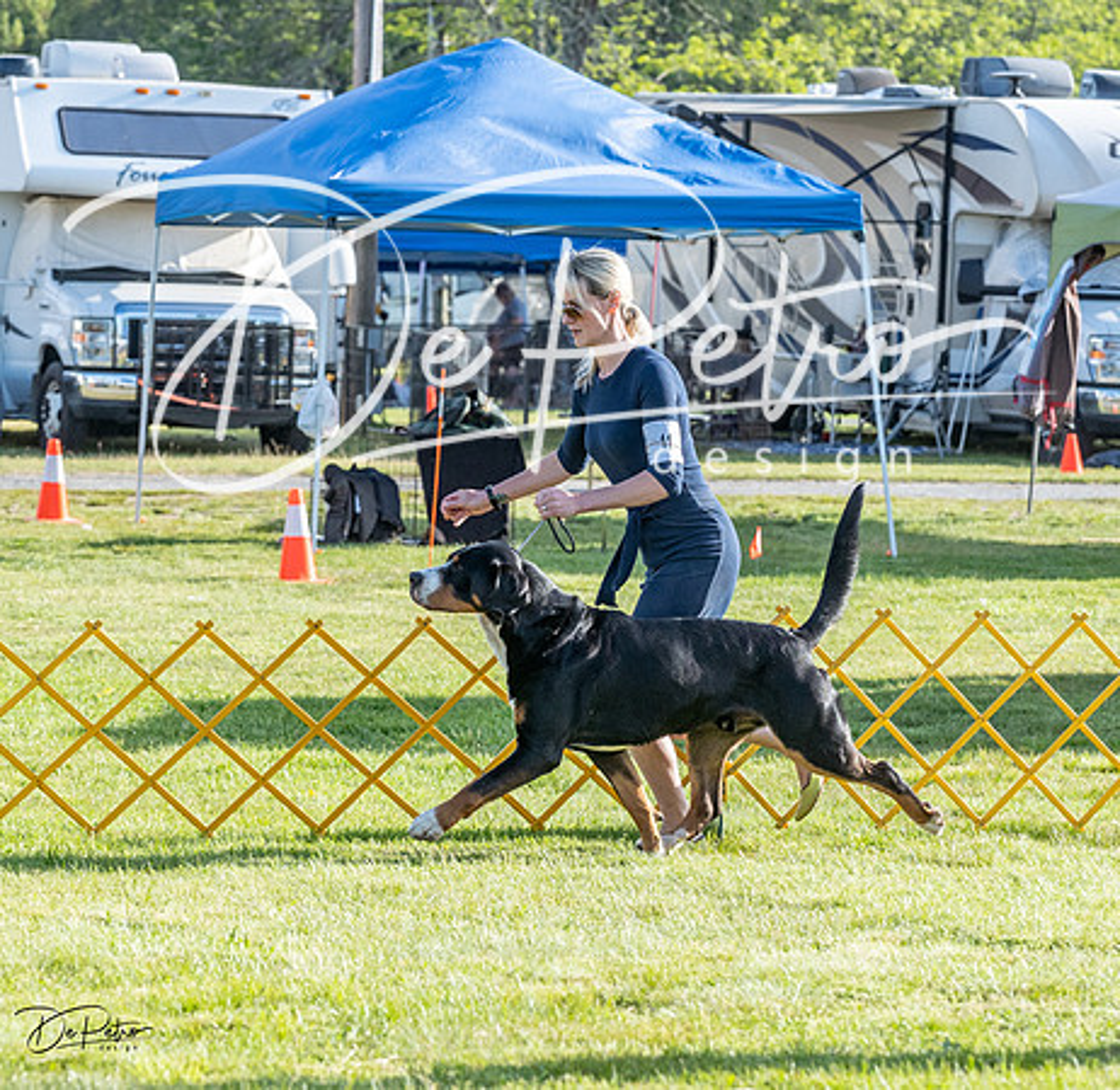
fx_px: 6666
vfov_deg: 9.4
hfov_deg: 9.6
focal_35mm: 184
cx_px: 510
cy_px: 451
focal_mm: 125
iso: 1000
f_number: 6.3
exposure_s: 1/1250
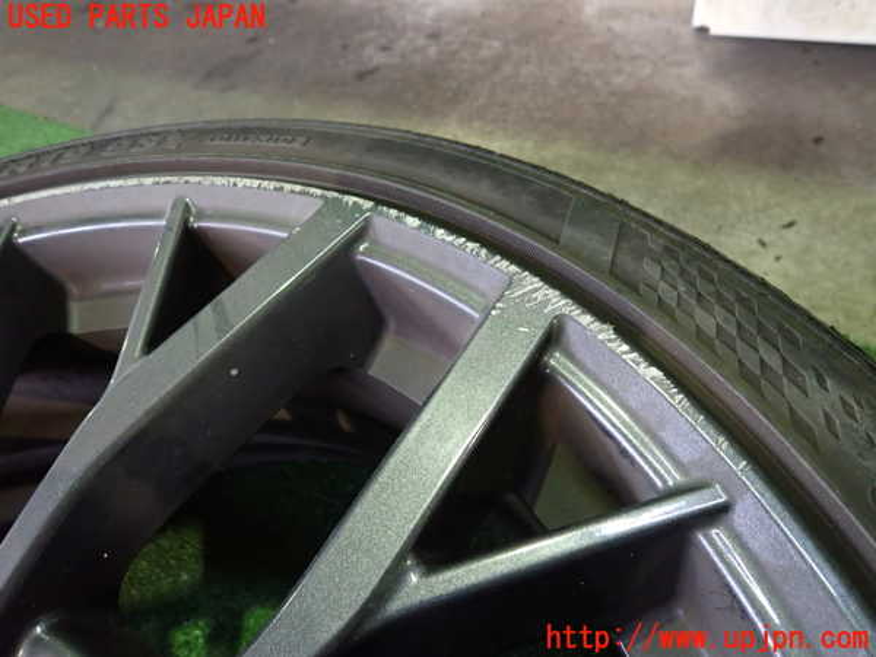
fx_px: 633
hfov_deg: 69.4
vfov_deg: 54.9
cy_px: 328
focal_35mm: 25
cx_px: 438
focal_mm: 4.5
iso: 800
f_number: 2
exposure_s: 1/30
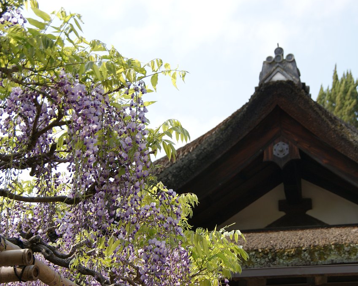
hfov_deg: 22.5
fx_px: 901
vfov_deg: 18.1
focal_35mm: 85
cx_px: 209
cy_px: 143
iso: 100
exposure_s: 1/160
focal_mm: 50
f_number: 5.6
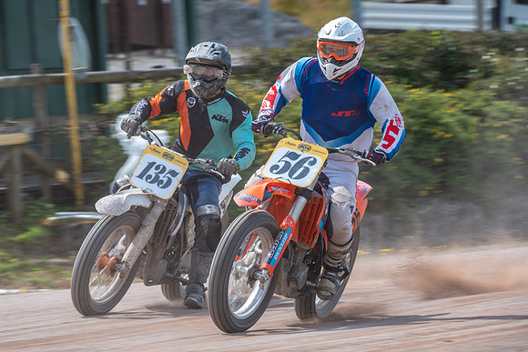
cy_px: 195
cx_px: 203
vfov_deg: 4.1
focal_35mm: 333
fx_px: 4883
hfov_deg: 6.2
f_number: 8
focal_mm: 270
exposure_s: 1/250
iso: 160
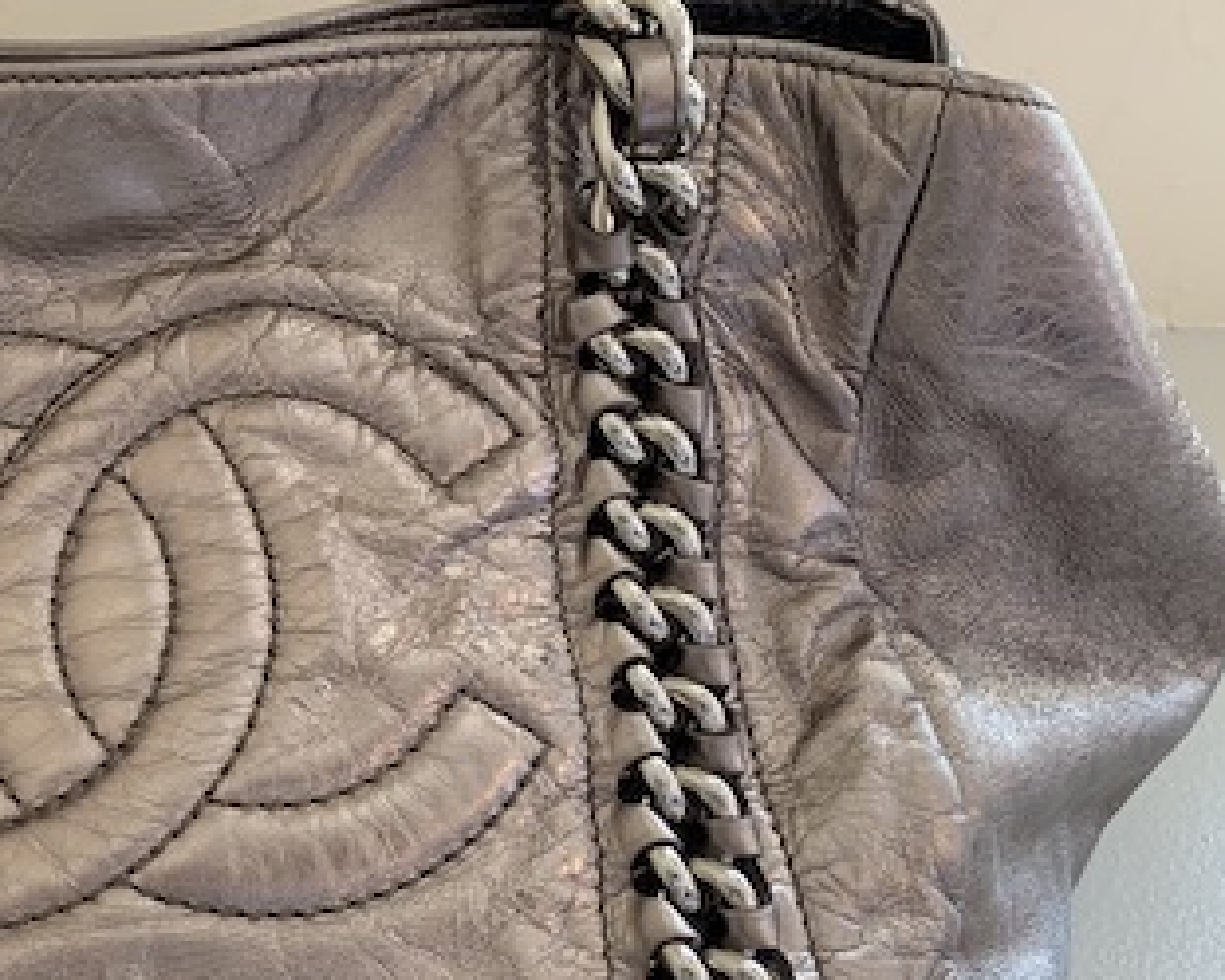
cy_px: 508
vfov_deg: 30.9
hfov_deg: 35.8
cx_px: 130
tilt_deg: -34.1
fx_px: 1777
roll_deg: -0.5
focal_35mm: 49
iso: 100
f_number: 1.8
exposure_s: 1/60
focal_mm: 4.25
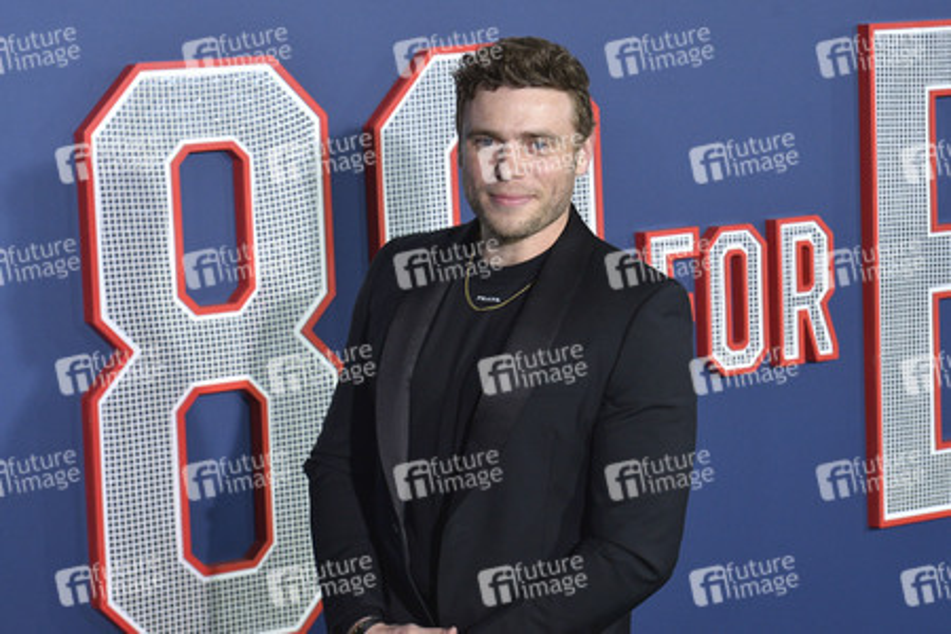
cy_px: 317
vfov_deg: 14.0
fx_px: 2589
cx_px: 476
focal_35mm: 98
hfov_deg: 20.8
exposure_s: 1/320
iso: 2000
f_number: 6.3
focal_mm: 98
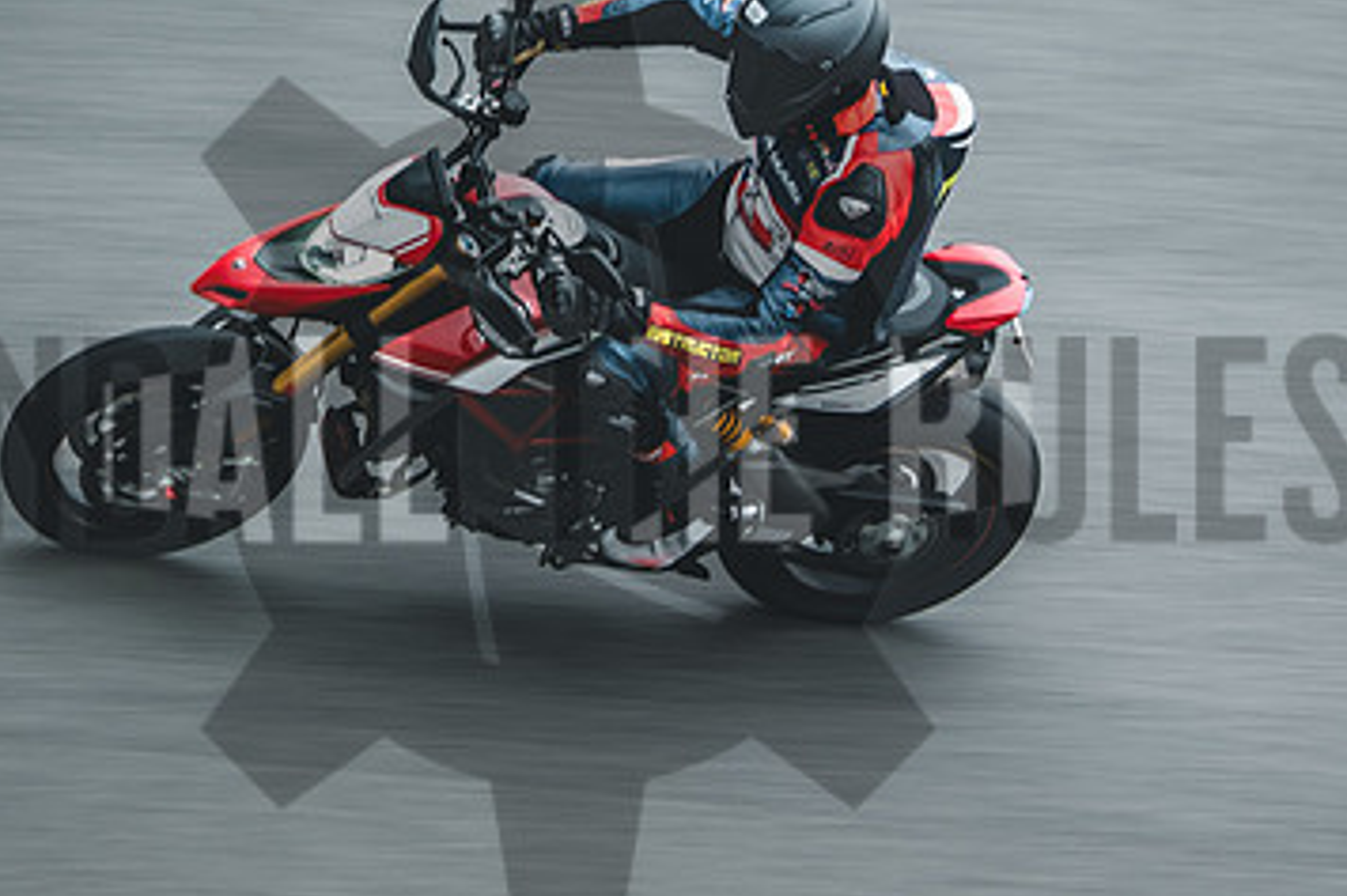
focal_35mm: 620
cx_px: 862
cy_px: 248
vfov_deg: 2.2
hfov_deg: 3.3
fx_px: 23186
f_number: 2
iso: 320
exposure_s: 1/250
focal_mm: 200
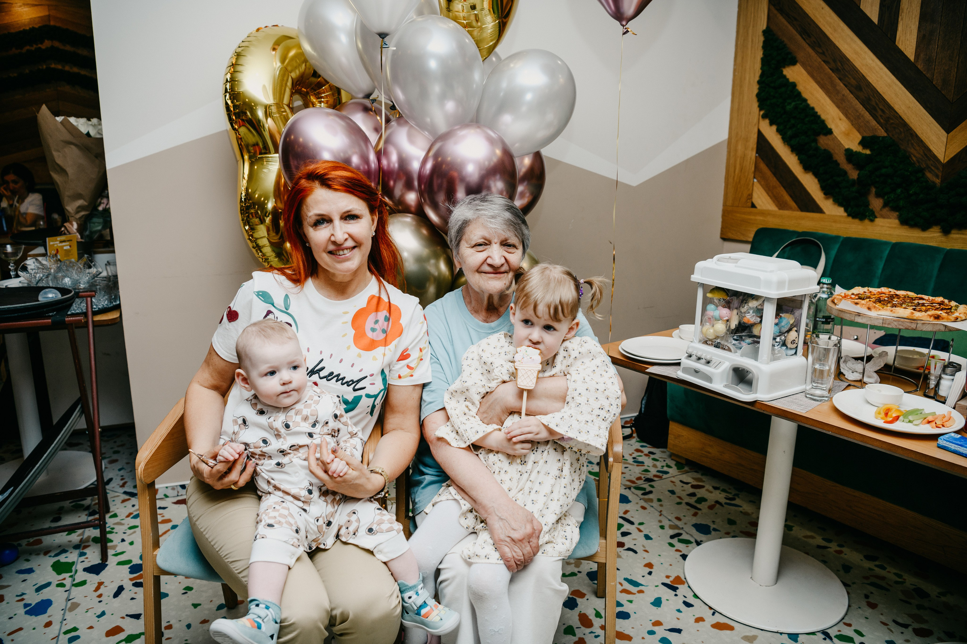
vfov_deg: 49.6
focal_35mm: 26
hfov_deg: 69.4
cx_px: 484
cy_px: 322
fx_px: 698
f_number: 3.5
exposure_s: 1/160
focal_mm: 26
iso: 125
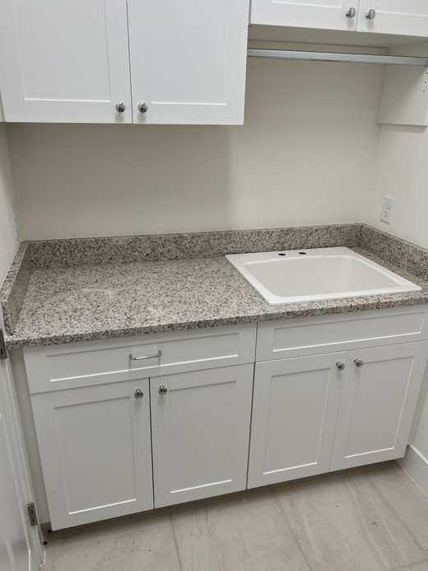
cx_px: 214
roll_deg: -1.3
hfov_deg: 53.1
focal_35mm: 26
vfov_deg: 67.3
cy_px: 286
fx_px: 428
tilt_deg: -22.8
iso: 40
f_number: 1.5
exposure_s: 1/120
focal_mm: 5.7
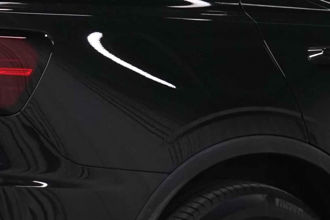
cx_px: 275
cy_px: 56
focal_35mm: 351
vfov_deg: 3.9
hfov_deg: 5.9
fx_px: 3218
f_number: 7.1
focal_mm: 67
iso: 1250
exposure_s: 1/25
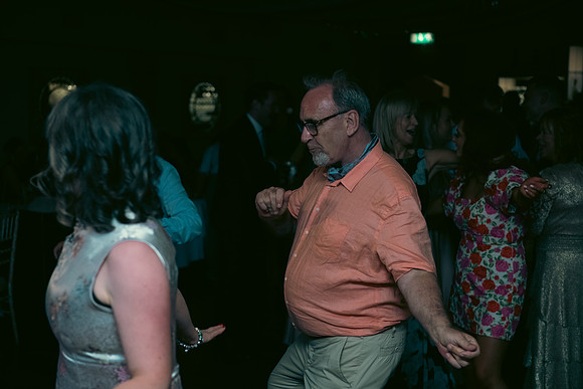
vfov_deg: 21.9
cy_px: 194
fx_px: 1004
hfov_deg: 32.4
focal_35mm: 62
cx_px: 292
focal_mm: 62
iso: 800
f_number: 3.5
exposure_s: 1/160
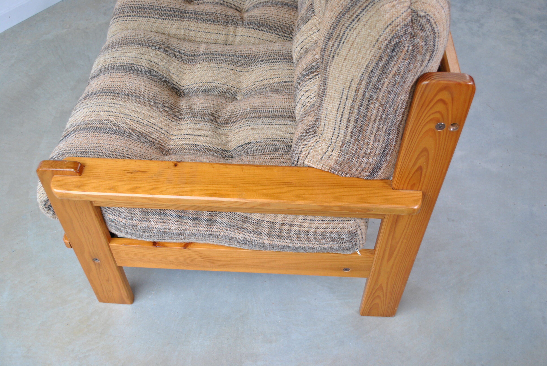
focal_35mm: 36
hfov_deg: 53.1
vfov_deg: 37.0
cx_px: 274
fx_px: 548
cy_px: 183
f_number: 4.5
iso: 200
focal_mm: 24
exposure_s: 1/40
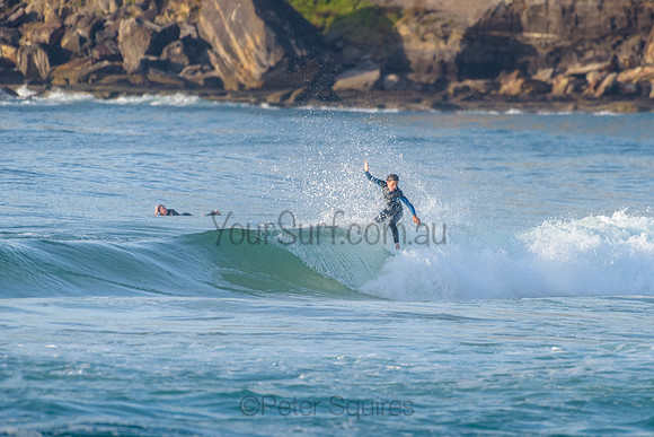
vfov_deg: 2.2
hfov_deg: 3.4
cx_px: 398
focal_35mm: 613
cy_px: 200
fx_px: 11141
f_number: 5.6
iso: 560
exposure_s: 1/2000
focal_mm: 500
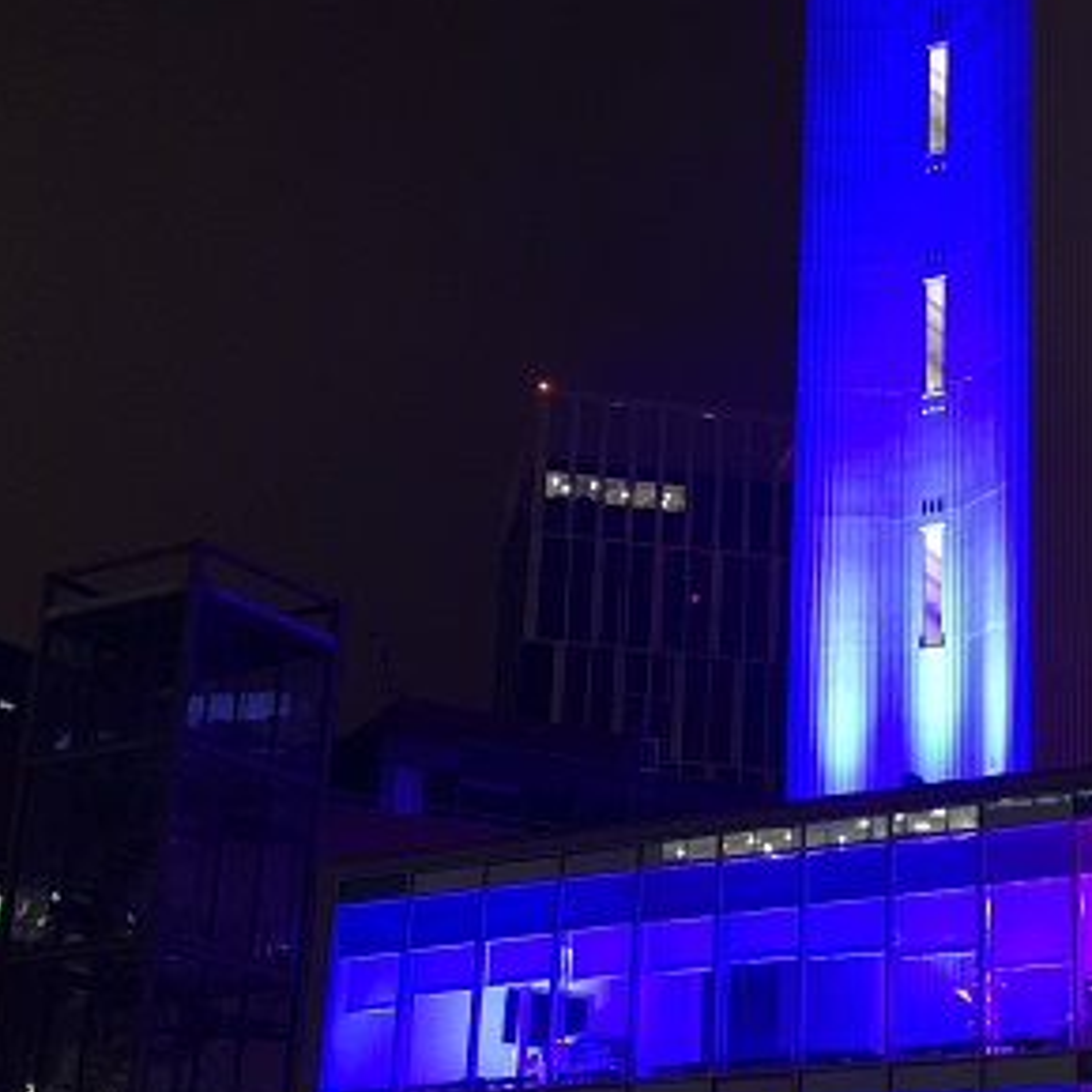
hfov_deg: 23.1
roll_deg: -1.3
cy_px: 552
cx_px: 813
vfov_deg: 23.4
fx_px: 2641
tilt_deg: +20.3
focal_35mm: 74
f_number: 1.8
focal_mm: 4.25
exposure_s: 1/25
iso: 800
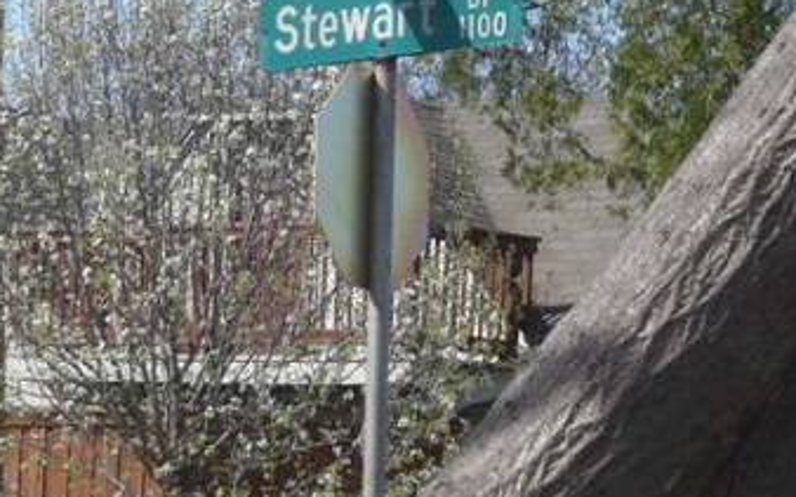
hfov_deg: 13.3
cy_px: 41
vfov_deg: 8.3
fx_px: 3405
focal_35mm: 157
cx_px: 406
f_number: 4.1
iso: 100
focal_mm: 9.5
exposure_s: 1/500
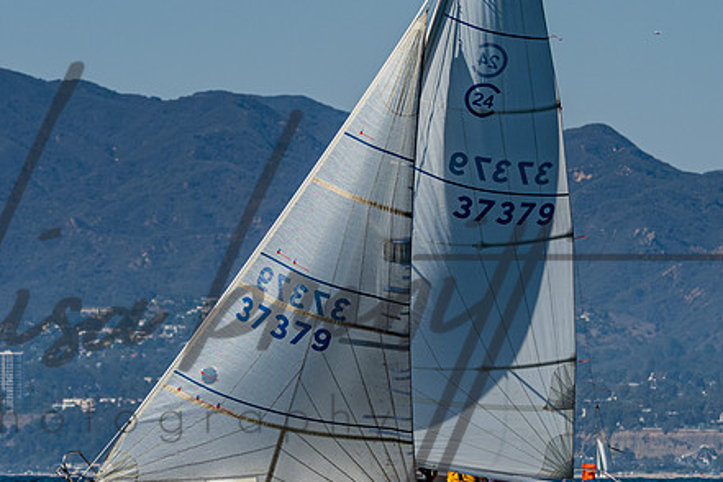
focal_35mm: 560
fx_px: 11246
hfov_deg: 3.7
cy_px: 150
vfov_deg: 2.5
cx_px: 382
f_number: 5.3
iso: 100
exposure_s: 1/1000
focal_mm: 180
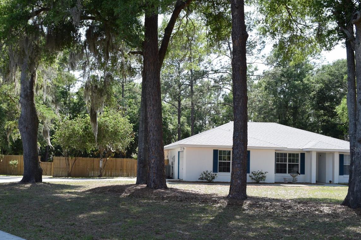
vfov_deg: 34.9
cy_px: 149
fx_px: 381
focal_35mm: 38
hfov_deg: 50.0
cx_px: 126
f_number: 8
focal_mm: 18
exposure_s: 1/250
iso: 220
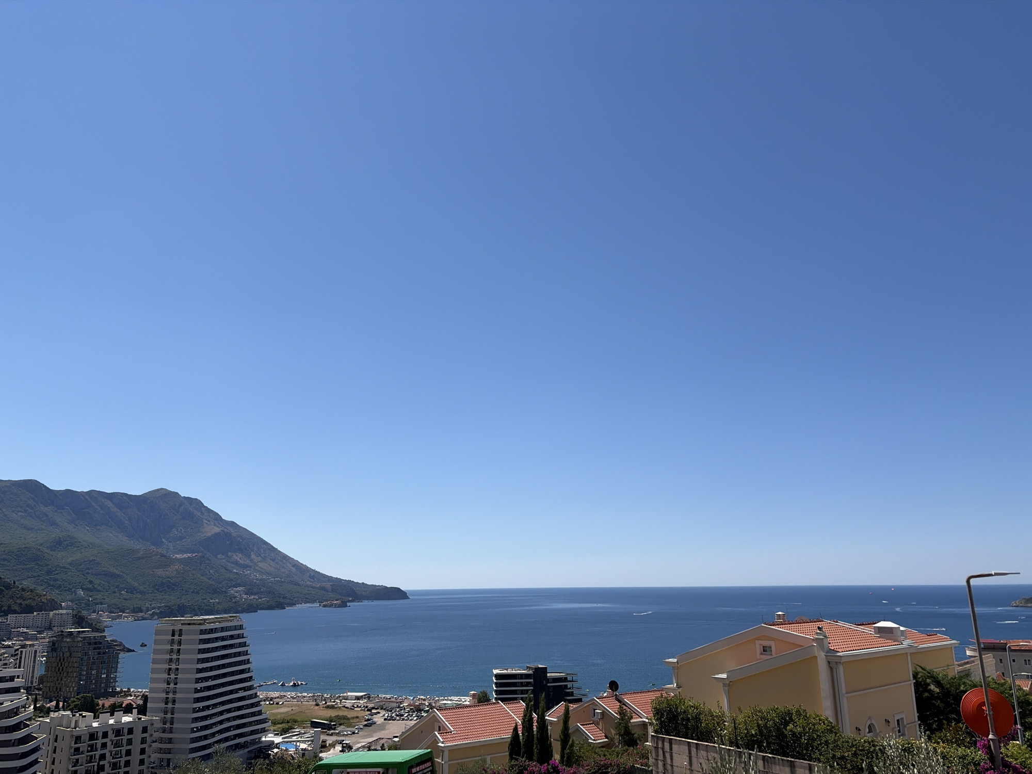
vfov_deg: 53.1
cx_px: 516
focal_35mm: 26
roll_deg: +1.5
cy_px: 387
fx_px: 775
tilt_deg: +13.7
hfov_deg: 67.3
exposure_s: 1/8850
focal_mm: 5.96
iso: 50
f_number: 1.6
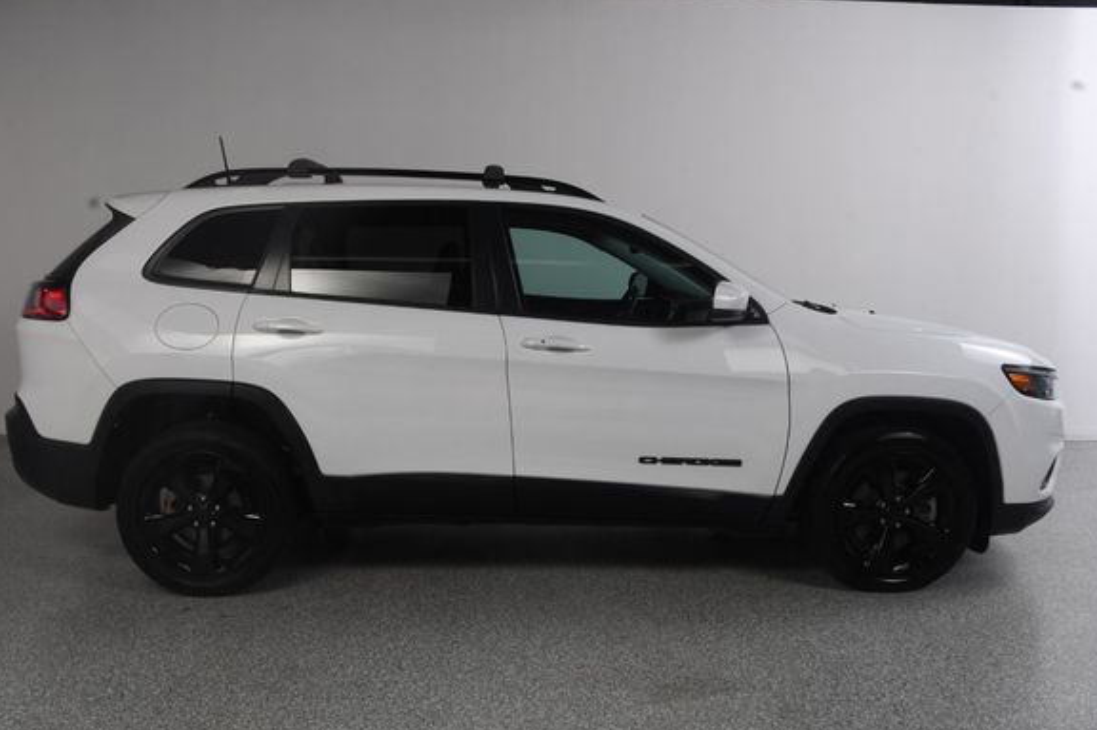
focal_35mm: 30
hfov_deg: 61.9
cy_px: 385
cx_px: 510
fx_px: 913
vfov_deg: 43.5
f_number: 13
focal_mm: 18
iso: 100
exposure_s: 1/160
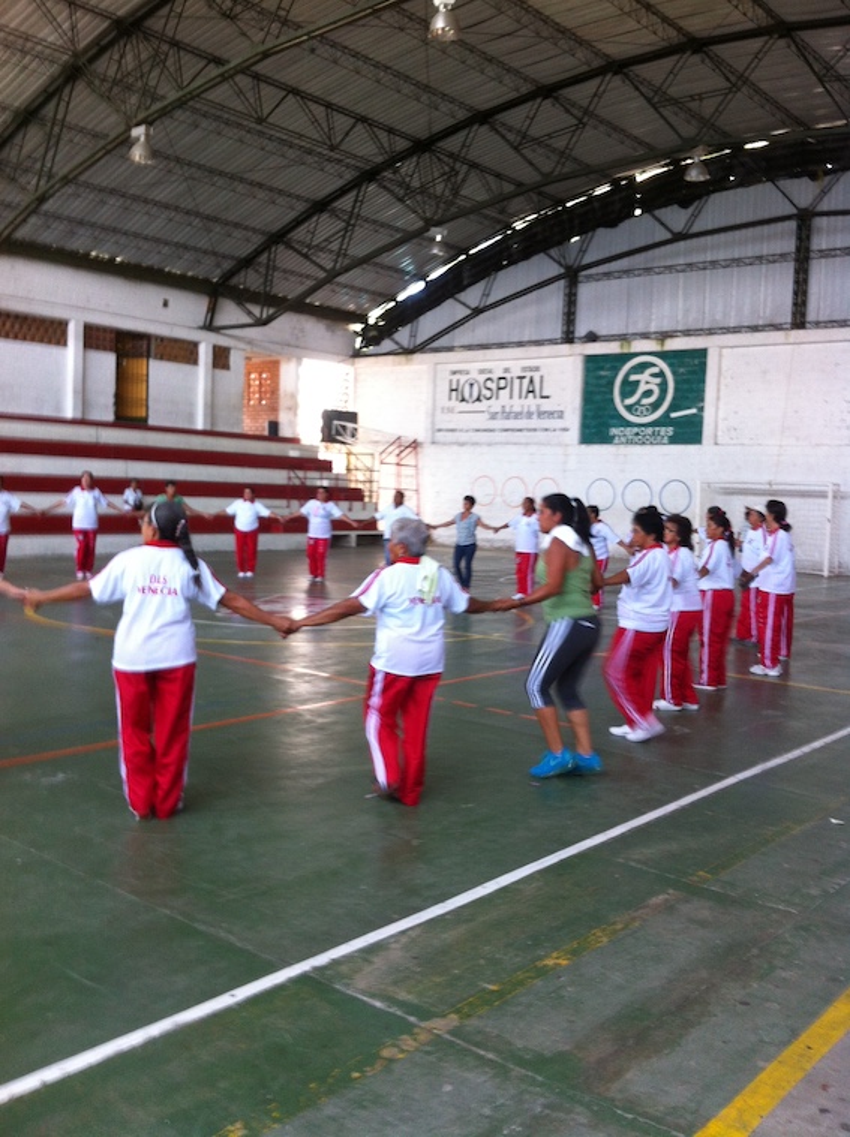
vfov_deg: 52.7
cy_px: 568
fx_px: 1149
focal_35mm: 35
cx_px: 425
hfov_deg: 40.6
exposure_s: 1/15
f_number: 2.8
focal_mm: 3.85
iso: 100
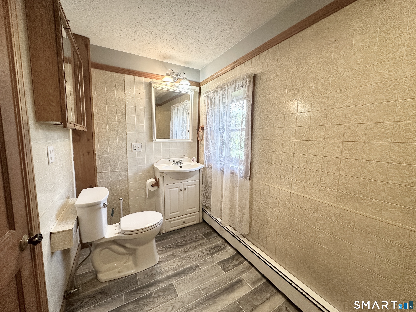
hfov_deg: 102.1
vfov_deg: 85.7
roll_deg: -1.8
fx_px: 168
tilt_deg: -5.7
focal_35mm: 14
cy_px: 156
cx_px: 208
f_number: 2.2
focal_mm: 2.22
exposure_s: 1/120
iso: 200
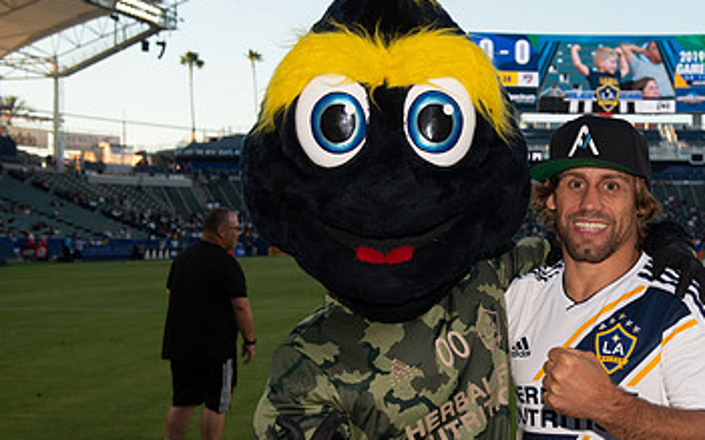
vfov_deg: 20.2
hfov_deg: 31.4
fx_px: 1229
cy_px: 284
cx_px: 534
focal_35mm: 64
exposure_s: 1/640
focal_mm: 38
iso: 800
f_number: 7.1
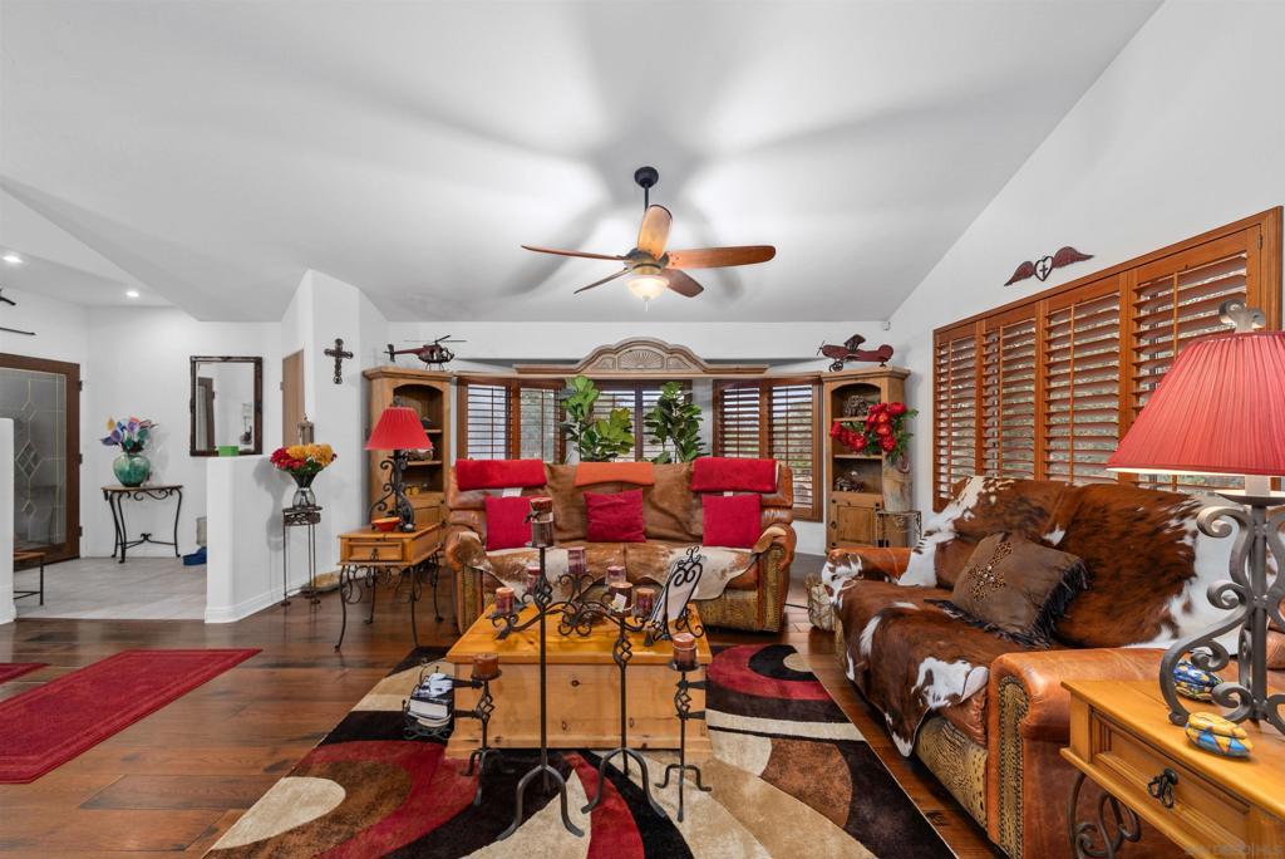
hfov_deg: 104.2
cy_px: 430
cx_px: 642
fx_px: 500
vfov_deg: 81.3
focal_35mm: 14
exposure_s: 2.5
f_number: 6.3
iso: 400
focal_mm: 14
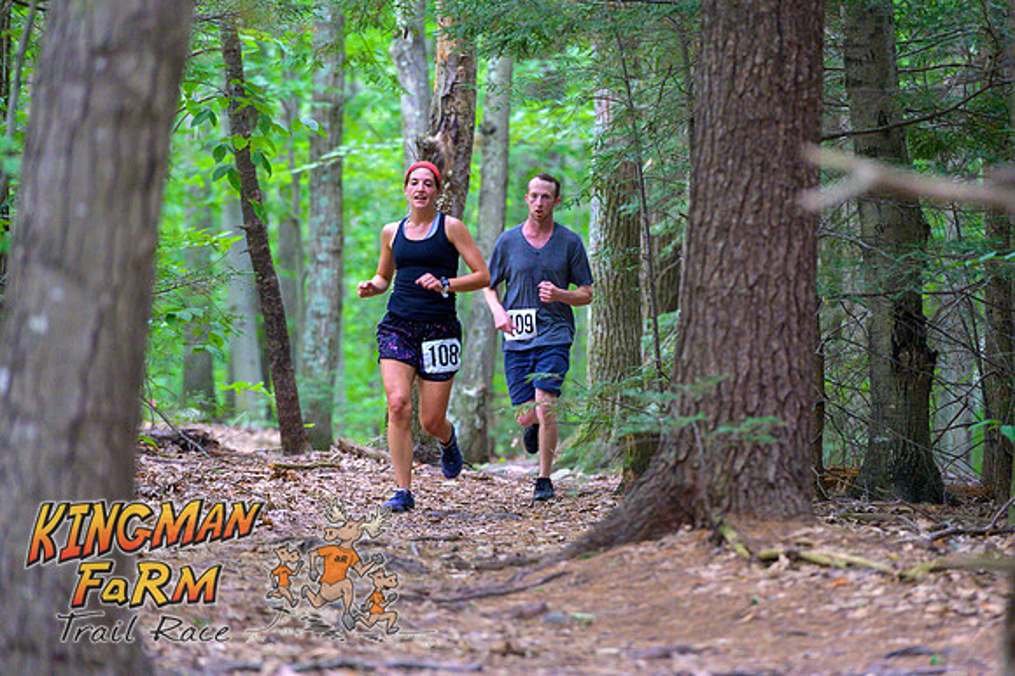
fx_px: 5635
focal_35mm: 200
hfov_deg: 10.3
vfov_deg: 6.9
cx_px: 508
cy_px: 338
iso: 8000
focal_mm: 200
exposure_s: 1/200
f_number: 4
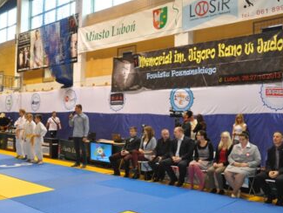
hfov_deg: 47.8
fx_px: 319
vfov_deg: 36.8
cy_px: 101
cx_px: 131
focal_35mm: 39
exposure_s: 1/100
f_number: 5
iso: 2000
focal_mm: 22
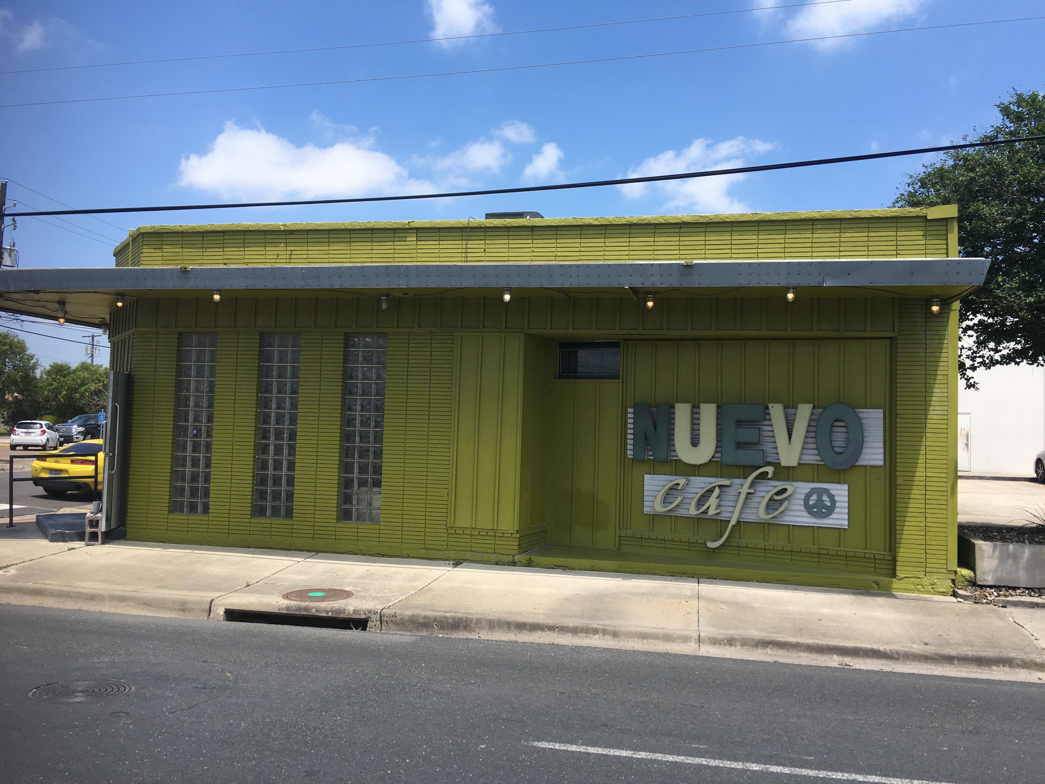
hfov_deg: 61.7
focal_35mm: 29
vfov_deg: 48.2
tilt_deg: +3.0
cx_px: 522
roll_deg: -1.1
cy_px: 392
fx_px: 875
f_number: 2.2
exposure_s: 1/1026
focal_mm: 4.15
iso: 25
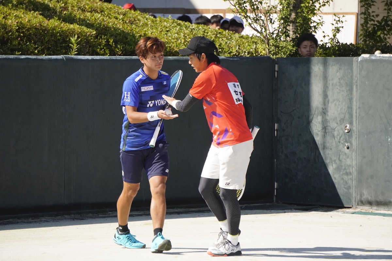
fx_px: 2646
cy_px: 130
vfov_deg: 5.7
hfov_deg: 8.5
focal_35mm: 243
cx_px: 196
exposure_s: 1/4000
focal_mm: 162
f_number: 6.3
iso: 1600
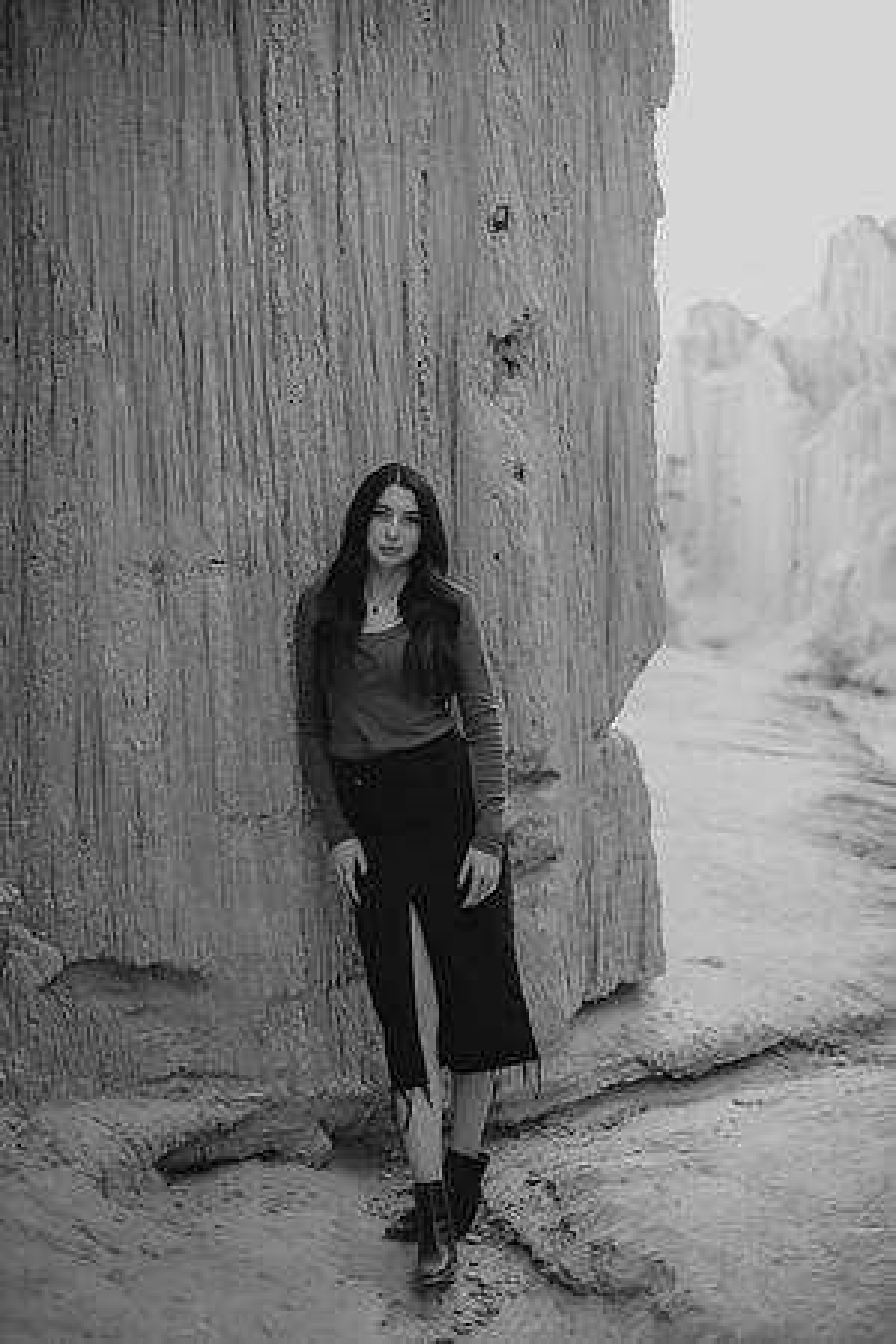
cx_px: 448
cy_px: 672
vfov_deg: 39.6
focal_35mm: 50
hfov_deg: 27.0
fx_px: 1867
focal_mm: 50
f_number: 2
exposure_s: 1/125
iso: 100
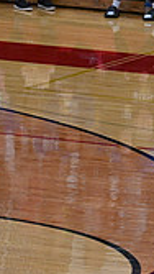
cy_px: 126
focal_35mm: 474
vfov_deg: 4.6
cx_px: 442
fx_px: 3439
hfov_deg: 2.5
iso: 4000
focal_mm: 130
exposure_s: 1/400
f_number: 4
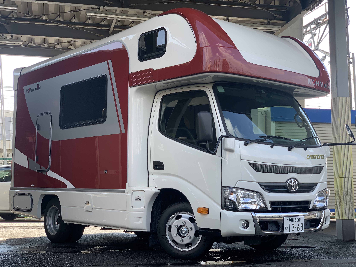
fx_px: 535
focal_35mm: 52
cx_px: 178
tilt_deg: +8.8
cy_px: 134
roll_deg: -0.9
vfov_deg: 28.0
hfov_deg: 36.8
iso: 16
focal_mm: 6
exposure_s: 1/168
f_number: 2.4
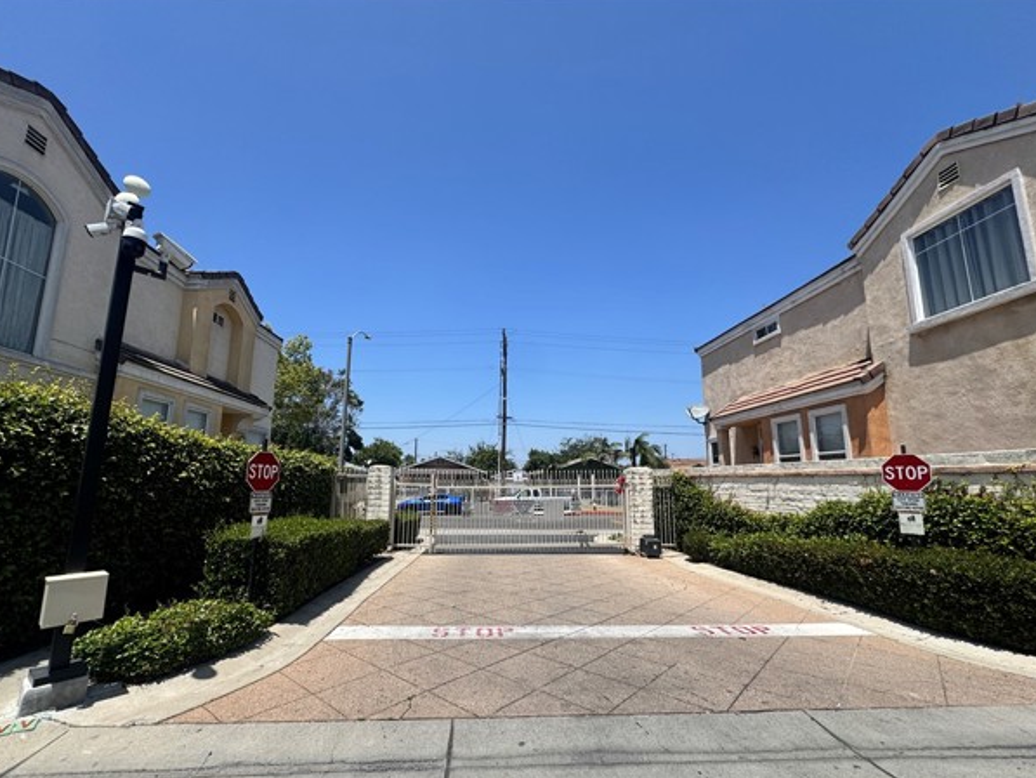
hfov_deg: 98.1
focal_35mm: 15
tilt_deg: +9.3
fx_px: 449
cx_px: 503
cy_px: 410
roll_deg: -1.6
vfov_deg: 81.7
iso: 50
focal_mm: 2.22
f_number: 2.2
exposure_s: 1/2584
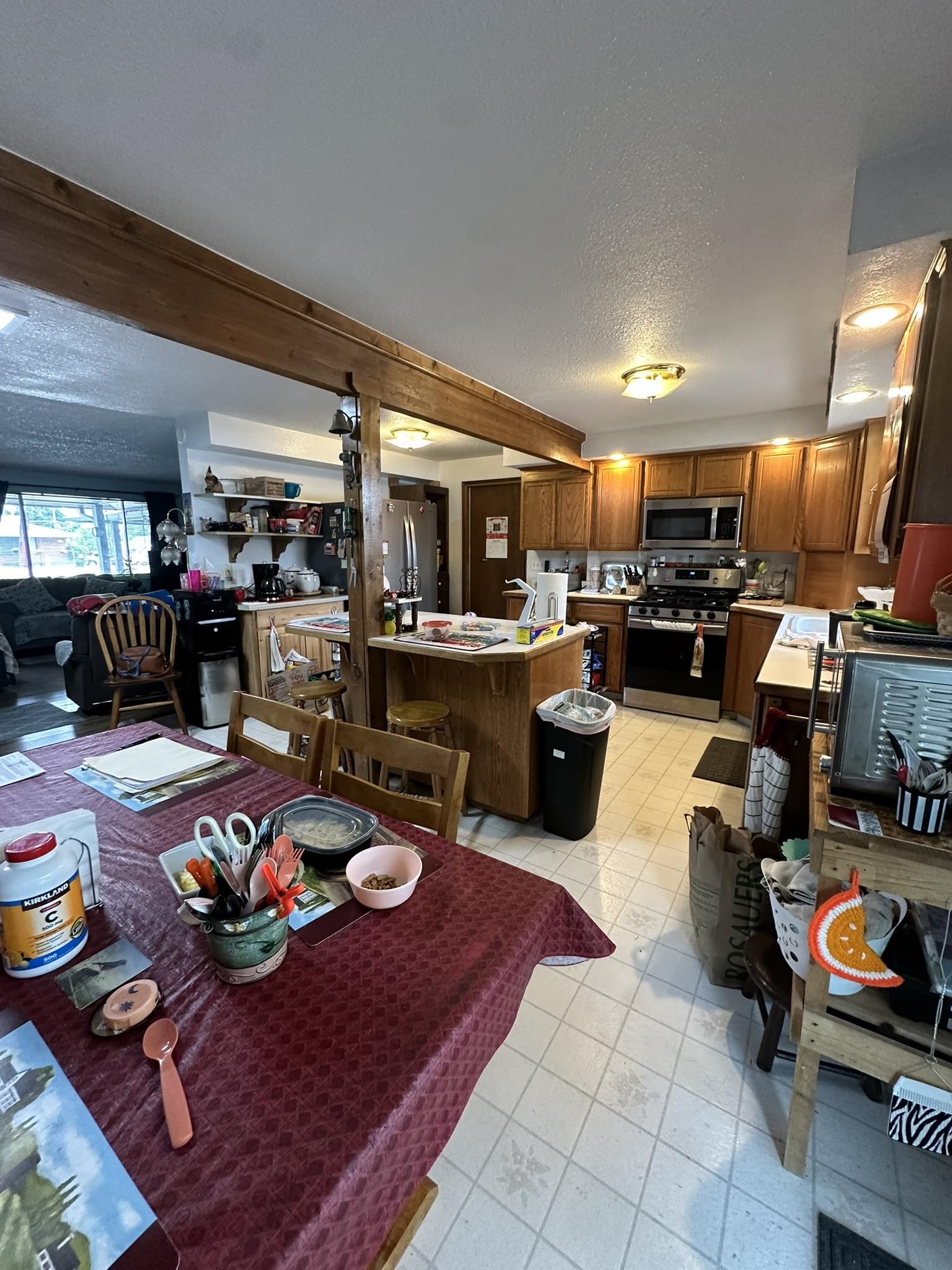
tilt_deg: -10.5
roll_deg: -0.5
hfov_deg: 85.7
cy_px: 635
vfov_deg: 102.1
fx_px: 513
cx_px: 476
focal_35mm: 14
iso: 320
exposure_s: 1/60
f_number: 2.2
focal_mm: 2.22
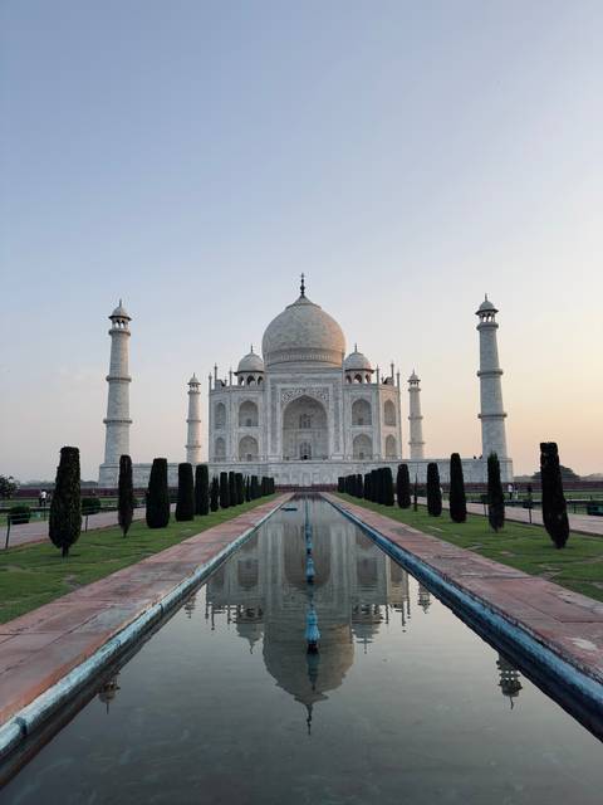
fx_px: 557
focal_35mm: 24
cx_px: 302
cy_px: 402
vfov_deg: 71.6
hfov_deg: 56.8
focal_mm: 6.86
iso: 80
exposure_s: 1/1590
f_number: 1.78
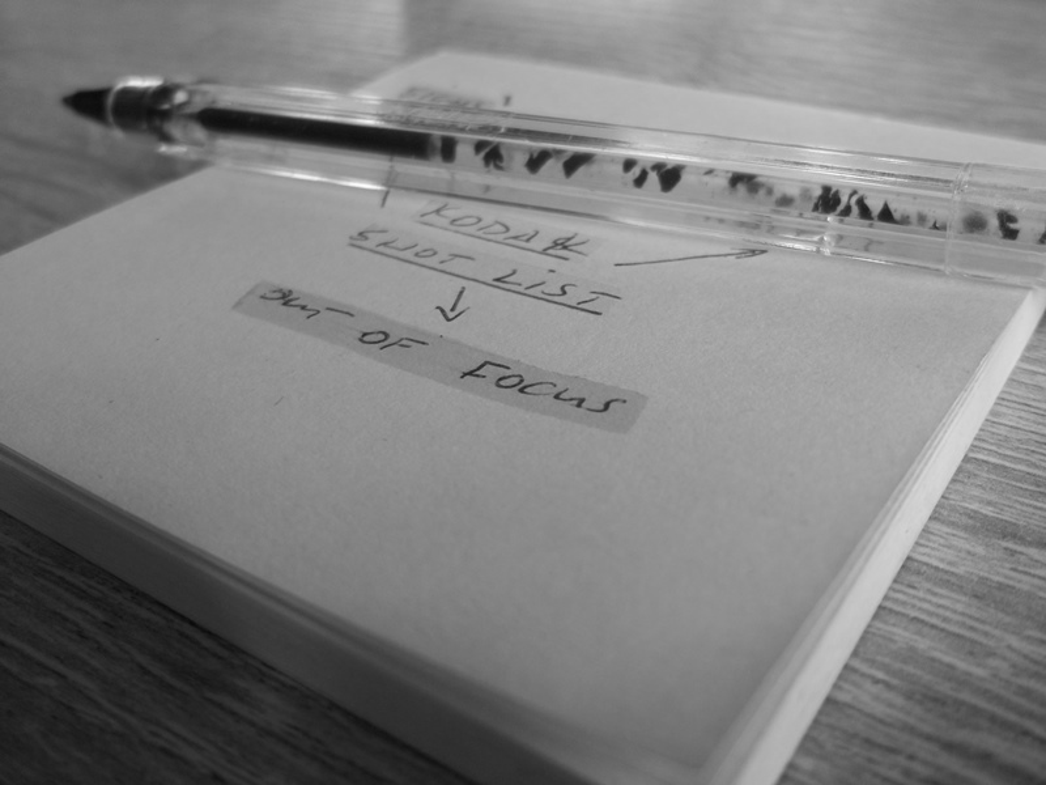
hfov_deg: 51.4
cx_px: 523
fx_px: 1088
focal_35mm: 36
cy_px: 392
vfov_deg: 39.7
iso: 64
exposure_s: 1/40
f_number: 3.1
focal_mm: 6.5
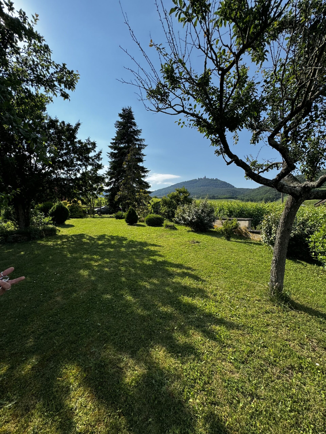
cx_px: 163
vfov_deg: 102.1
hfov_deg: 85.7
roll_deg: -1.0
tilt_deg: -0.3
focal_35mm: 14
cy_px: 217
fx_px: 176
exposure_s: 1/1880
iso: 50
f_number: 2.2
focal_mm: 2.22
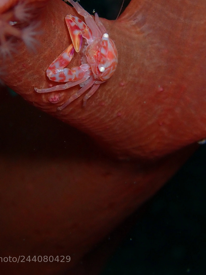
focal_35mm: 165
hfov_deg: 9.0
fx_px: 1310
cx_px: 92
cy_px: 54
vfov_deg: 11.9
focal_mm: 18
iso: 200
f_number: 6.3
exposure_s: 1/200
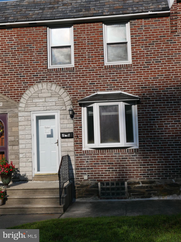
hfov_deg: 30.3
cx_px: 90
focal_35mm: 48
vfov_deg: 39.7
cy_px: 121
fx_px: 335
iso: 200
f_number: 5.6
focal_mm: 21.5
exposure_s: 1/1600
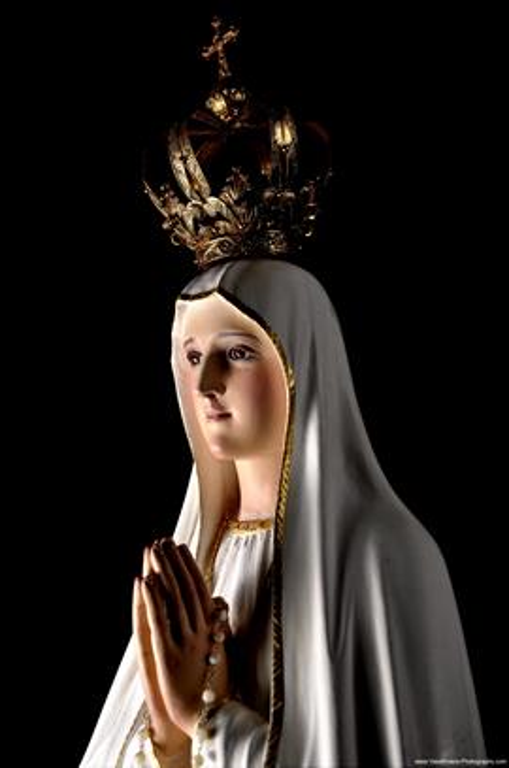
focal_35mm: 36
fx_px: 766
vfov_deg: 53.2
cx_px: 254
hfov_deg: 36.8
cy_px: 384
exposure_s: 1/160
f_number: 5.6
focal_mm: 24
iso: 200
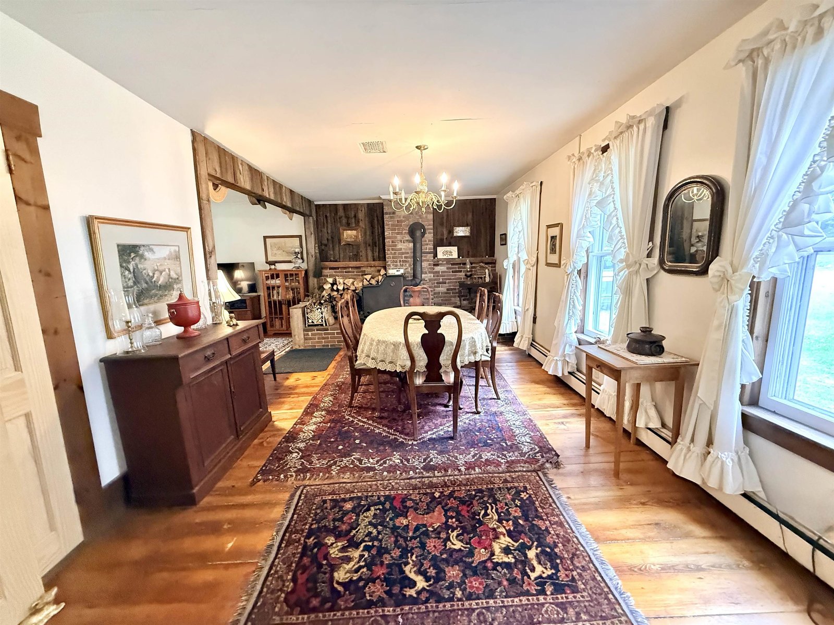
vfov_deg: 85.7
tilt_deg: -9.1
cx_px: 417
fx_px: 337
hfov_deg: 102.1
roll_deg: +2.9
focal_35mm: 14
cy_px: 312
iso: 640
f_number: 2.2
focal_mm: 2.22
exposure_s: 1/60
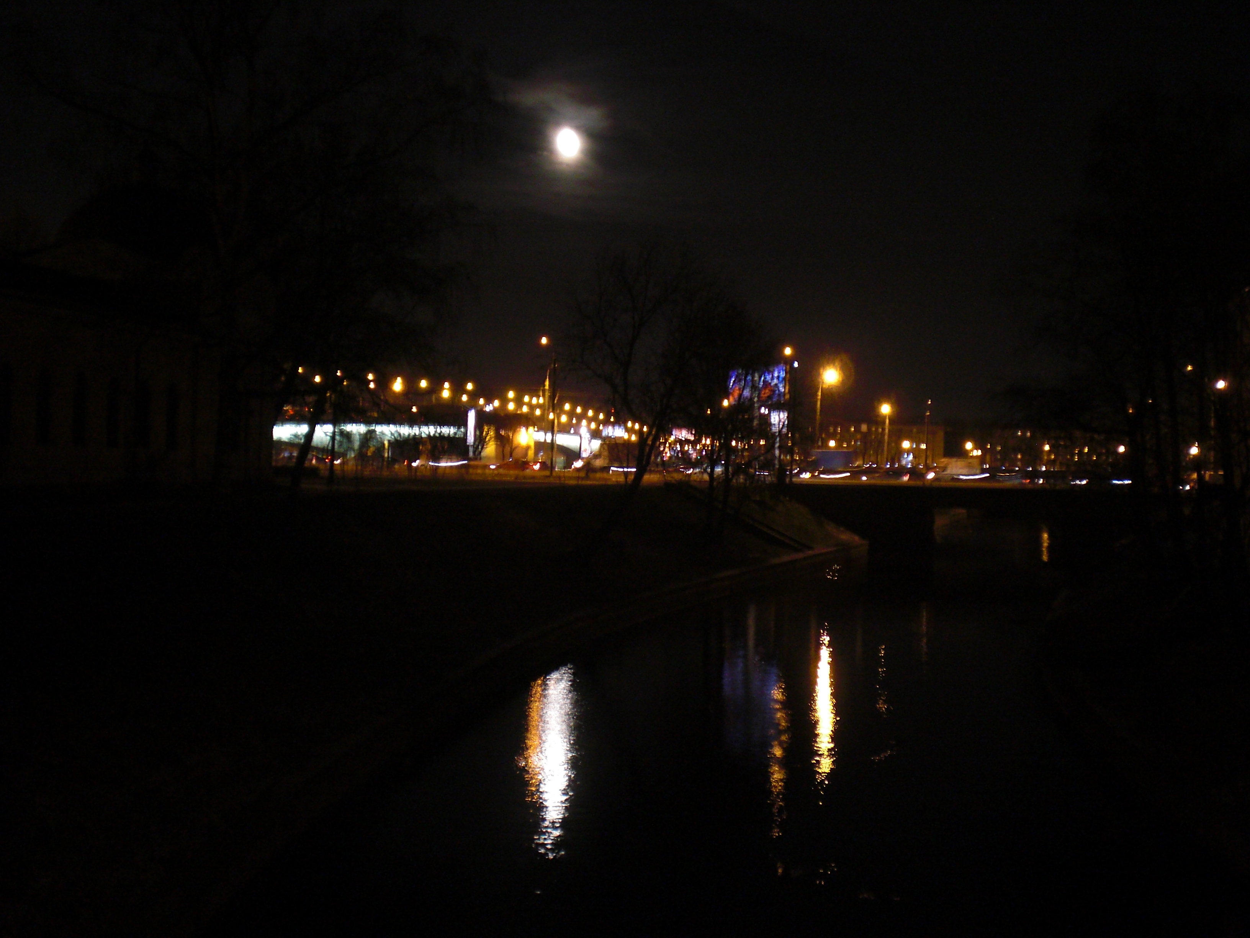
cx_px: 625
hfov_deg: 37.5
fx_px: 1842
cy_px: 469
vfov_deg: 28.6
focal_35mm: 51
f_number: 3.6
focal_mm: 8.44
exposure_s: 1/2
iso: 200
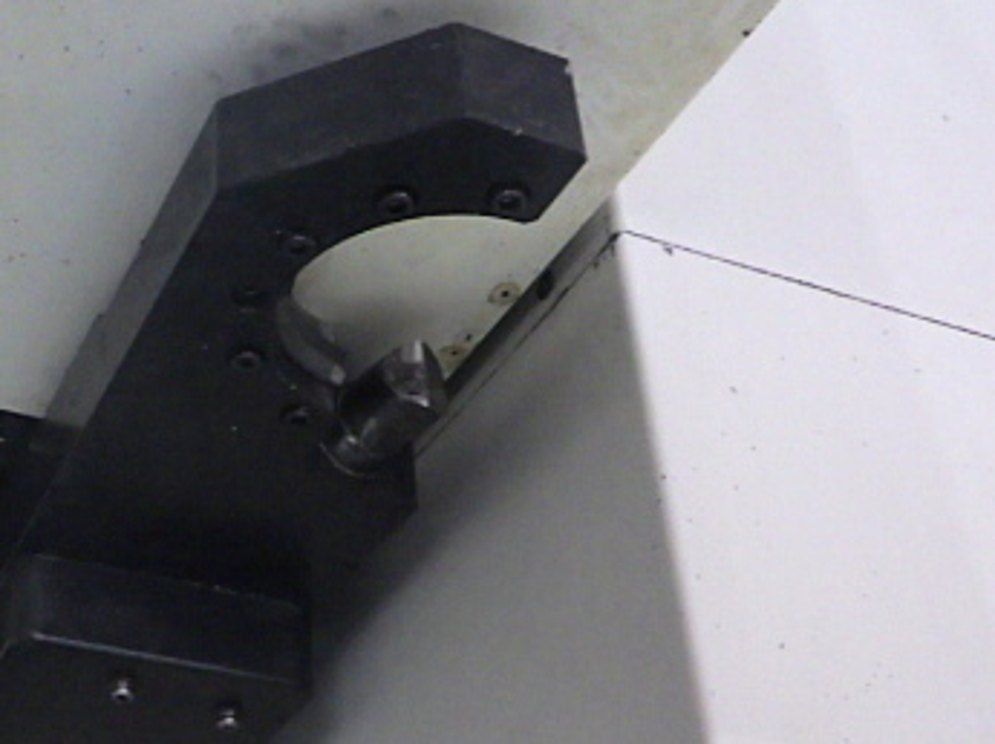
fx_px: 1493
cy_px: 516
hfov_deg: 35.5
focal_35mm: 52
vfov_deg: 27.7
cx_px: 185
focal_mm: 5
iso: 1600
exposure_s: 1/40
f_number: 3.5
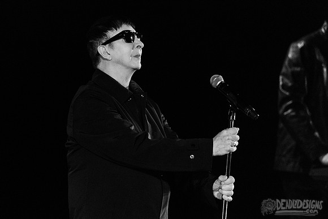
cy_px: 98
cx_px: 143
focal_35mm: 584
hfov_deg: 3.5
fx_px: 5318
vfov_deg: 2.4
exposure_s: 1/200
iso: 4000
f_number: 6
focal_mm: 480
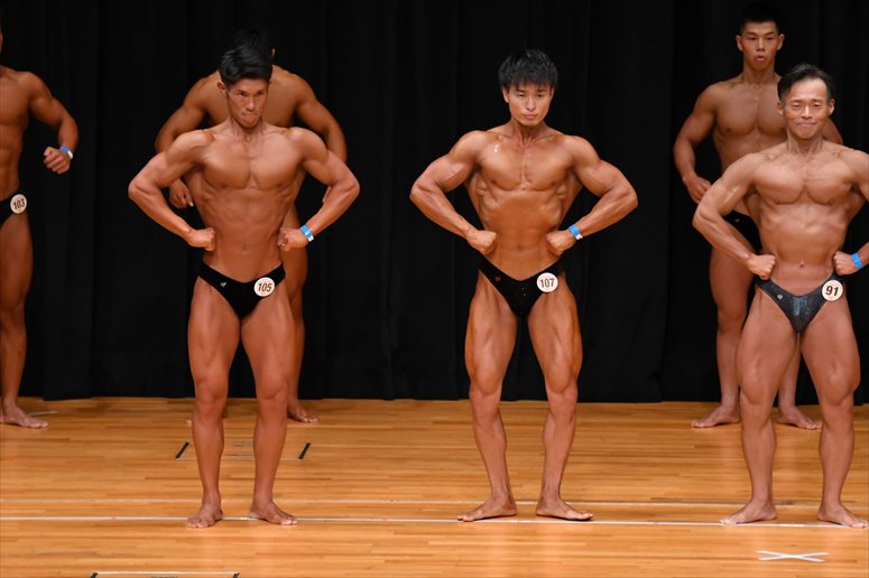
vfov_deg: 5.1
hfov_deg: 7.6
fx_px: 6514
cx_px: 434
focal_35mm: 270
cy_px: 289
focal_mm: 180
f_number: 5.6
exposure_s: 1/400
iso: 3200
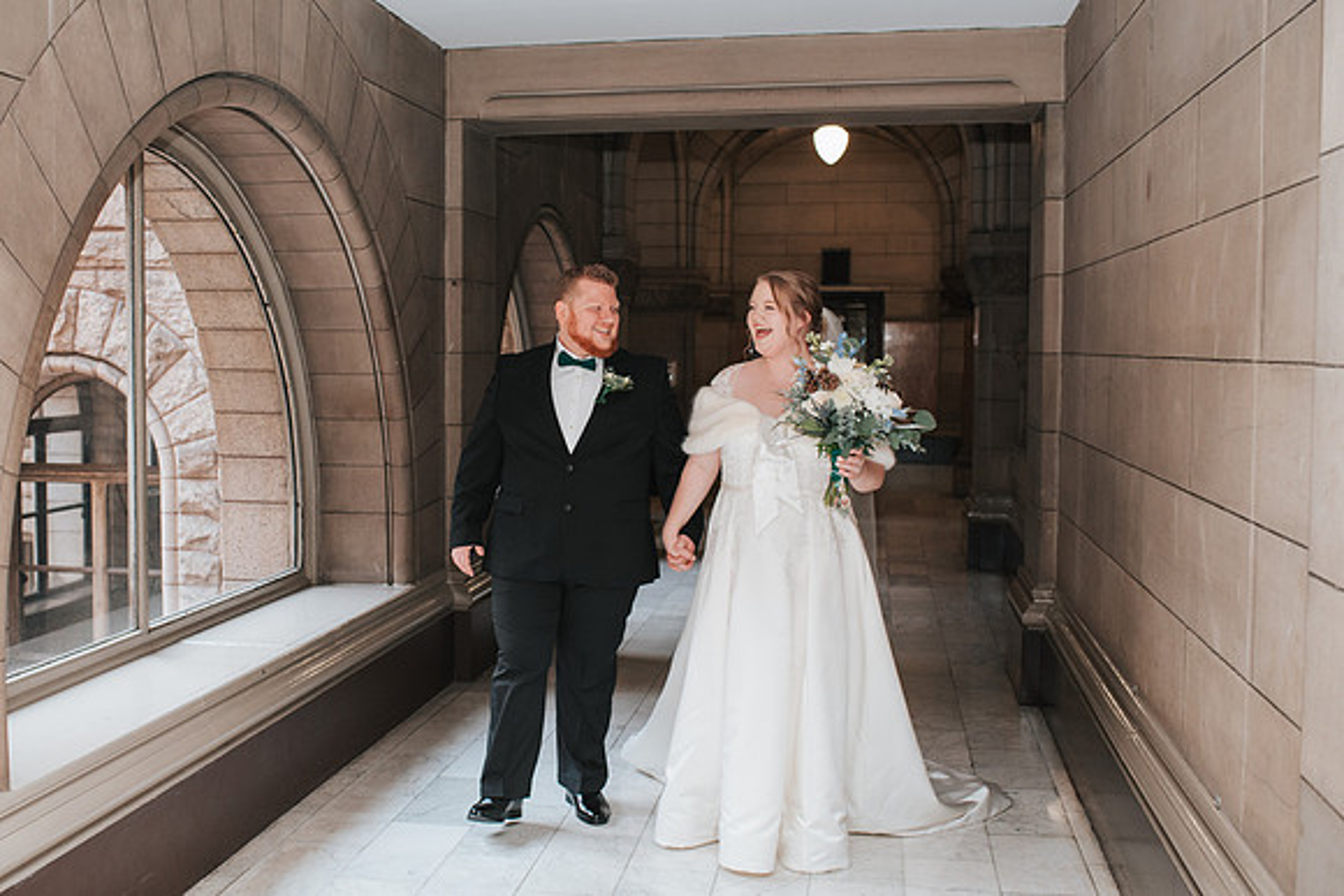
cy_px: 445
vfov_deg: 32.0
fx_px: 1565
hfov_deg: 46.3
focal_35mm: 42
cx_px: 545
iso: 1000
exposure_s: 1/200
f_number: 3.5
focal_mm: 35
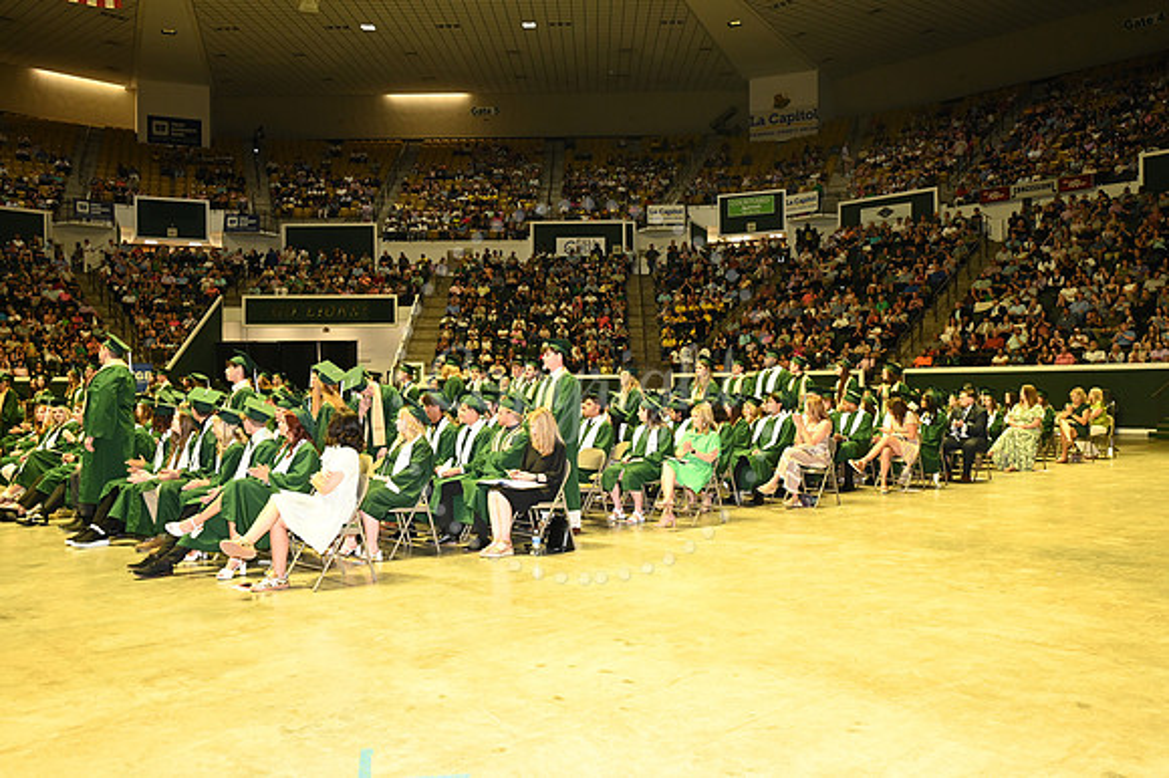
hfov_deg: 62.0
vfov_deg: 43.6
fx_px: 974
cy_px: 389
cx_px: 584
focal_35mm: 30
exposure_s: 1/60
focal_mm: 30
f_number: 5.6
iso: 1600
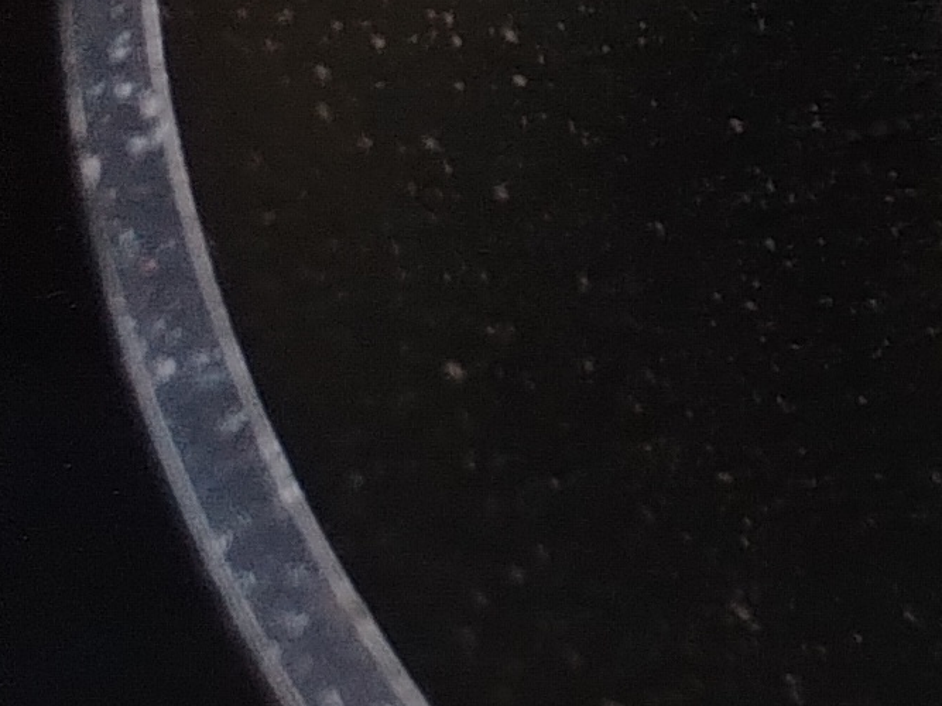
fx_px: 3918
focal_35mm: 144
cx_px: 2818
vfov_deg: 9.8
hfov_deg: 10.1
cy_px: -549
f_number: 1.75
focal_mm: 5.25
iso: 734
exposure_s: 1/33.3
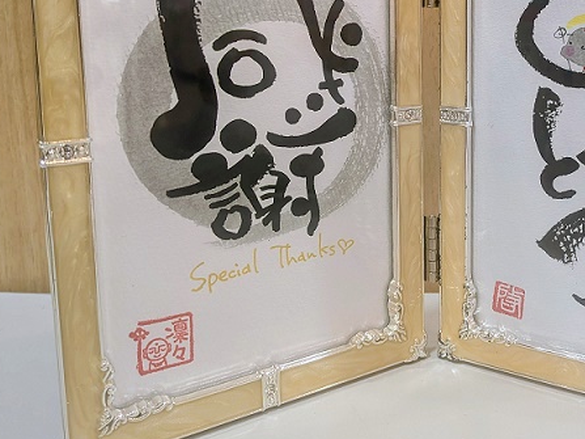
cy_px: 115
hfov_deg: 42.8
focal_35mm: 43
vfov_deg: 33.0
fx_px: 726
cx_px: 420
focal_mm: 4.53
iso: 63
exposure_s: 1/25
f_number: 1.7
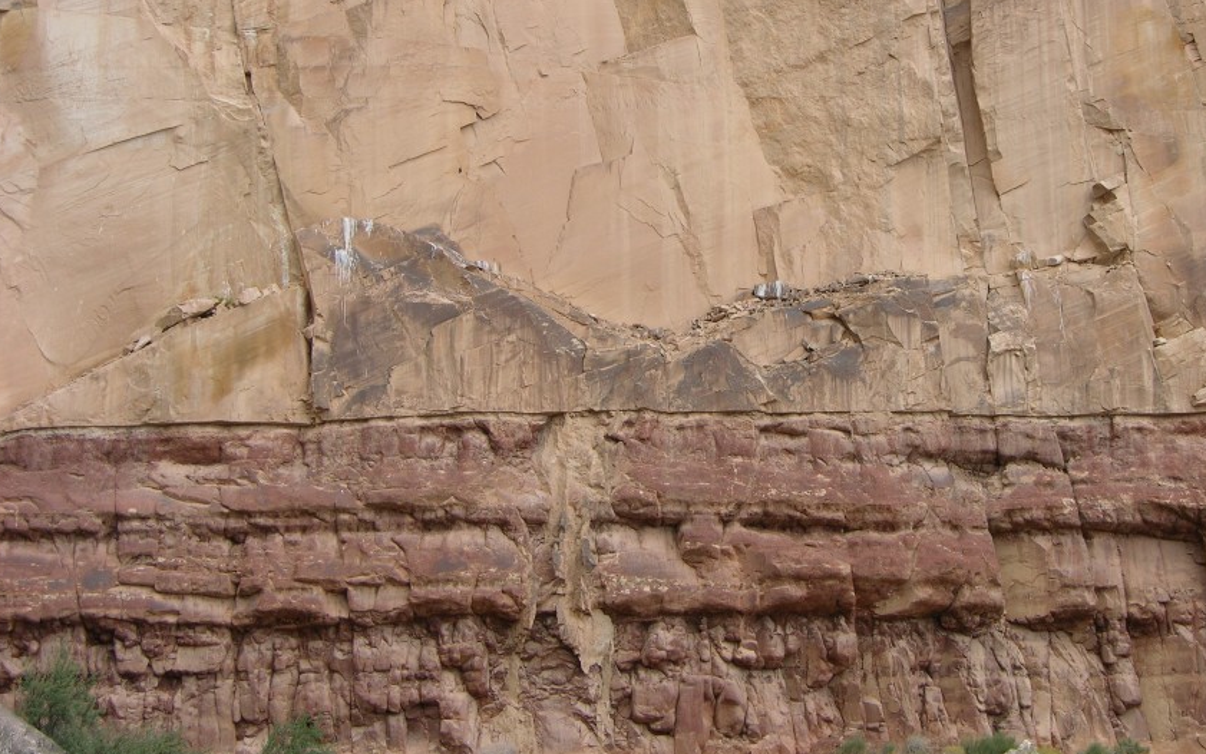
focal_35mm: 80
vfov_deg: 16.3
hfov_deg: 25.8
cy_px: 269
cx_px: 716
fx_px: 2630
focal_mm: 15.7
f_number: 3.6
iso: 50
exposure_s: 1/91.1
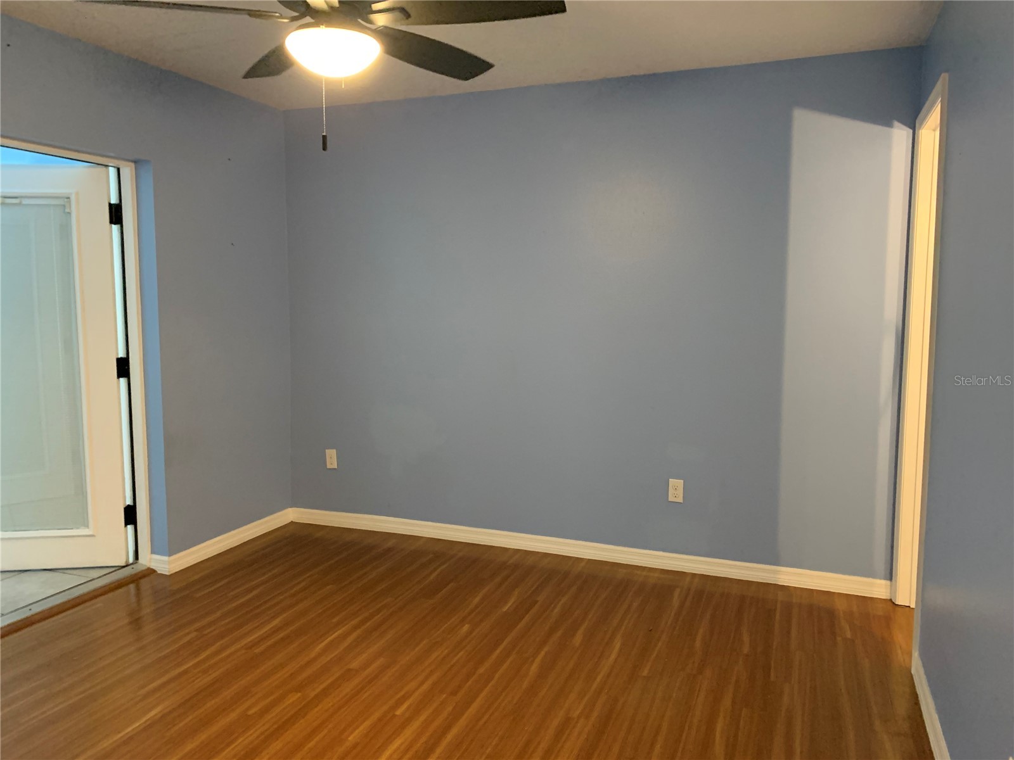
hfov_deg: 67.3
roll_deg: -0.1
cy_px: 380
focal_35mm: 26
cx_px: 507
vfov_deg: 53.1
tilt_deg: -6.2
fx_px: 762
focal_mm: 4.25
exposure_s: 1/40
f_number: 1.8
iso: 400
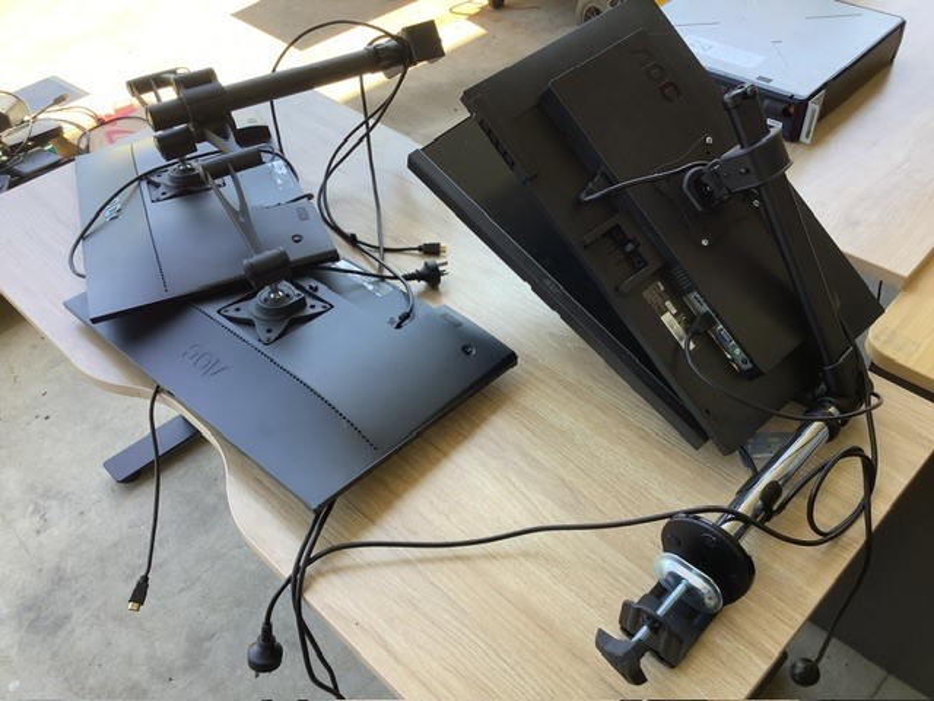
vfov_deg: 45.4
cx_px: 467
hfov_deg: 58.4
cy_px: 350
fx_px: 836
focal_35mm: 31
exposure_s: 1/120
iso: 32
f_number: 2.4
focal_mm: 3.3
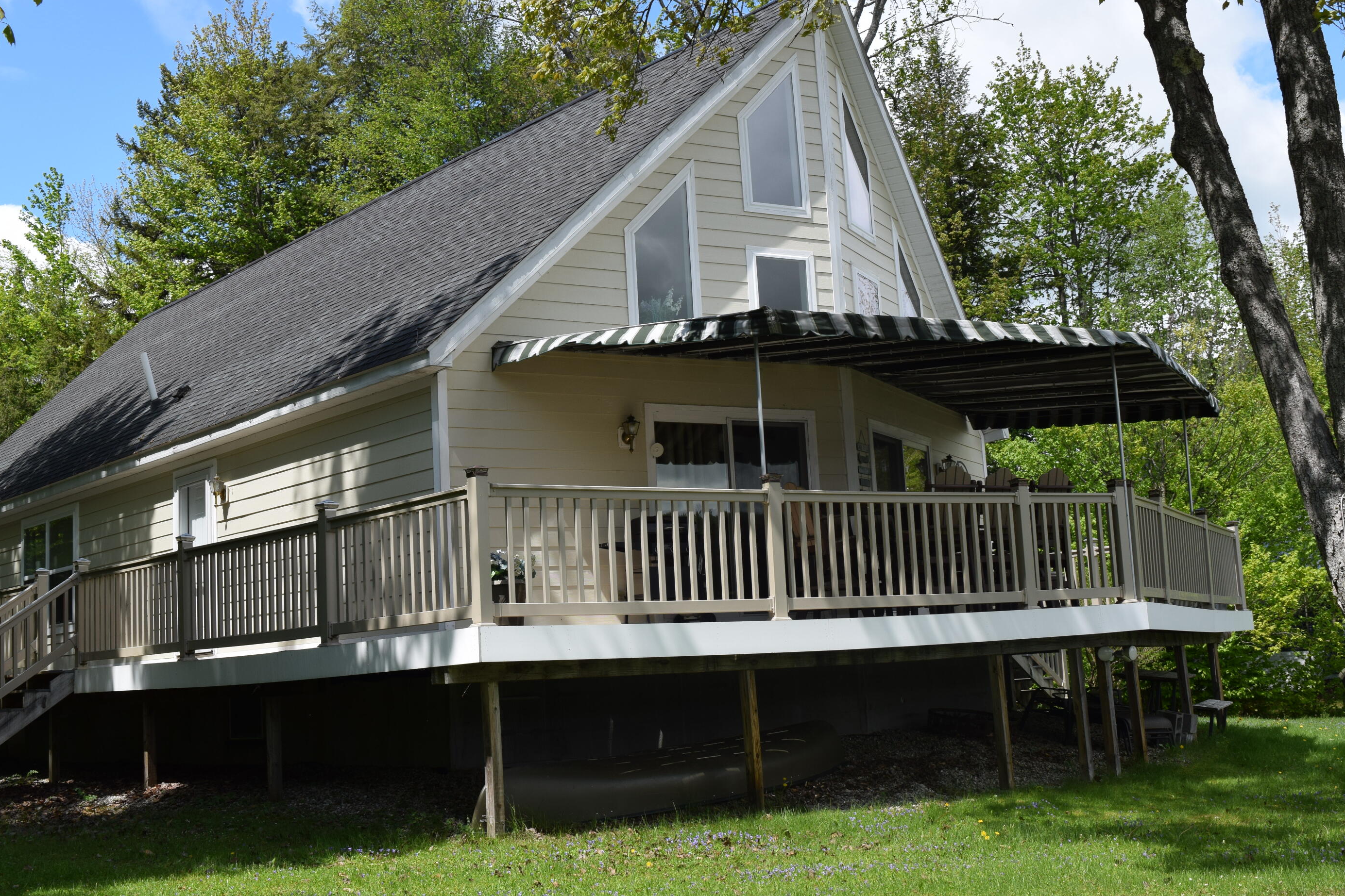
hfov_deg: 49.5
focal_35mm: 39
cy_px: 465
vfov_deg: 34.2
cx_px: 696
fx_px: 1457
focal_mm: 24
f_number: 9
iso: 200
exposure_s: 1/320
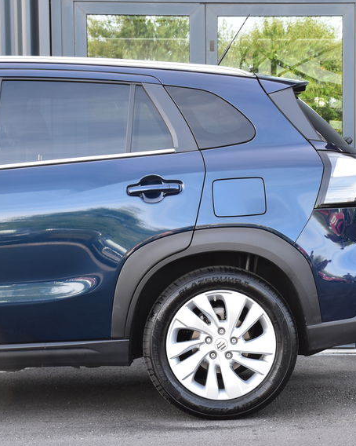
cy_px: 226
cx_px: 274
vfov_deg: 16.2
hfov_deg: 12.9
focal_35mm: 119
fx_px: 1568
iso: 400
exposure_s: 1/80
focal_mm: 48
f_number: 8
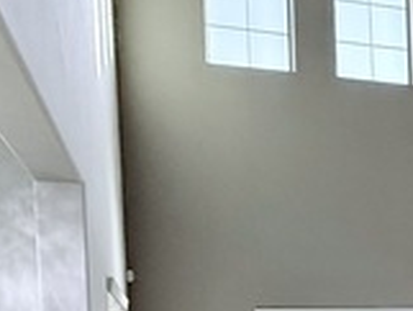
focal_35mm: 58
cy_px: 378
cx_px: 422
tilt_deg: -0.6
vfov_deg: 23.1
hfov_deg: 30.6
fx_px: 693
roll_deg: +1.9
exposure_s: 1/120
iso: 500
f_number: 2.2
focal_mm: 2.22
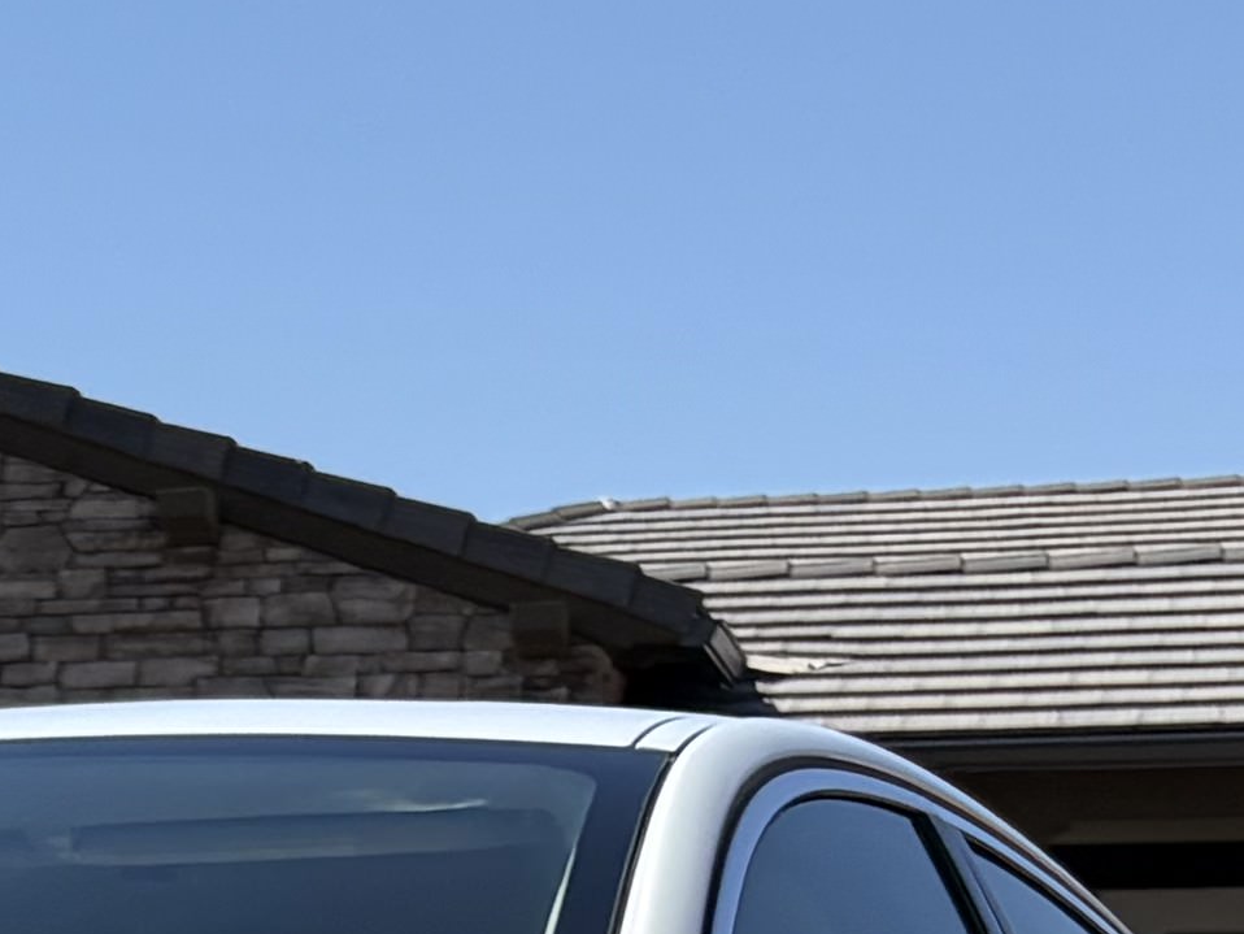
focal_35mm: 155
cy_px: 2529
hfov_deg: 11.9
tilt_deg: -12.8
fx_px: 5572
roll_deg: -0.4
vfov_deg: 8.4
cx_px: -831
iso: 50
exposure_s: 1/4065
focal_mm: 5.96
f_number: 1.6
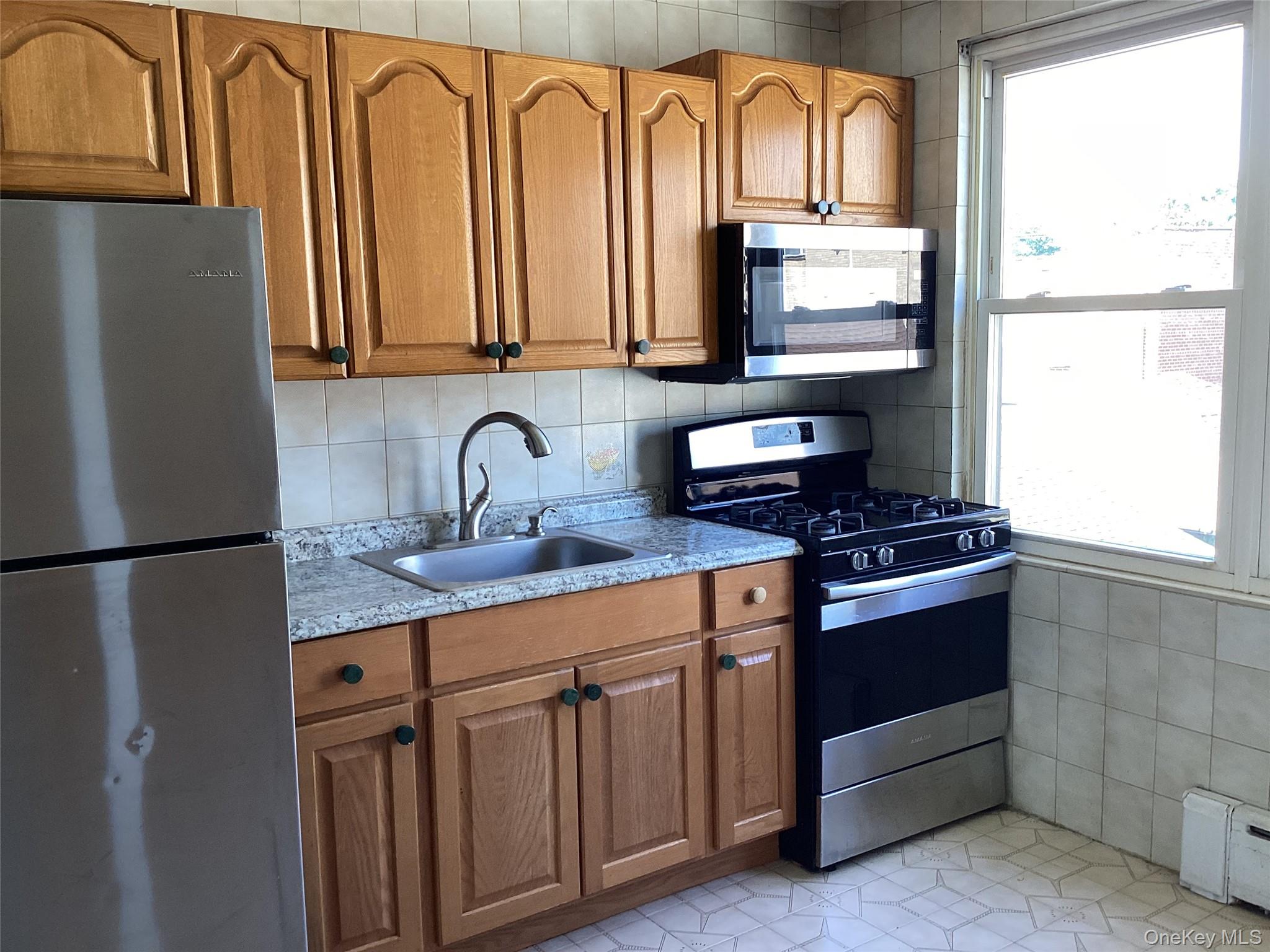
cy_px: 476
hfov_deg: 58.4
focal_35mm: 31
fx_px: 1137
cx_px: 635
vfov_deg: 45.4
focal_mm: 3.3
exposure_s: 1/60
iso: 50
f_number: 2.4
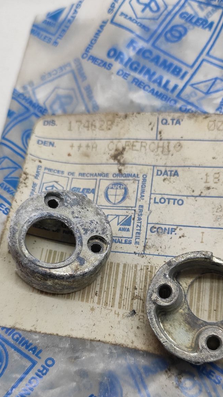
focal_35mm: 39
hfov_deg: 30.4
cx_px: 126
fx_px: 410
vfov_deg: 51.2
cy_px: 243
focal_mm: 4.77
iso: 328
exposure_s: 1/100
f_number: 1.75
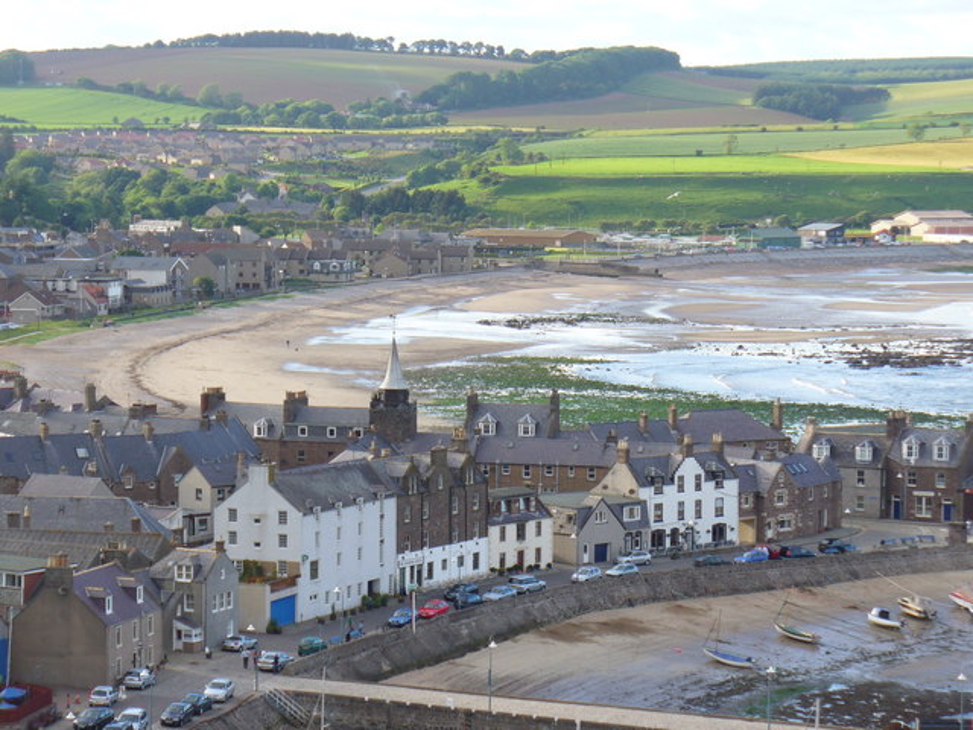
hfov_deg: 16.7
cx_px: 486
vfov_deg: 12.6
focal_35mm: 118
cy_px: 365
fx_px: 3317
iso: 80
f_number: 3.7
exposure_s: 1/200
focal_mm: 19.4
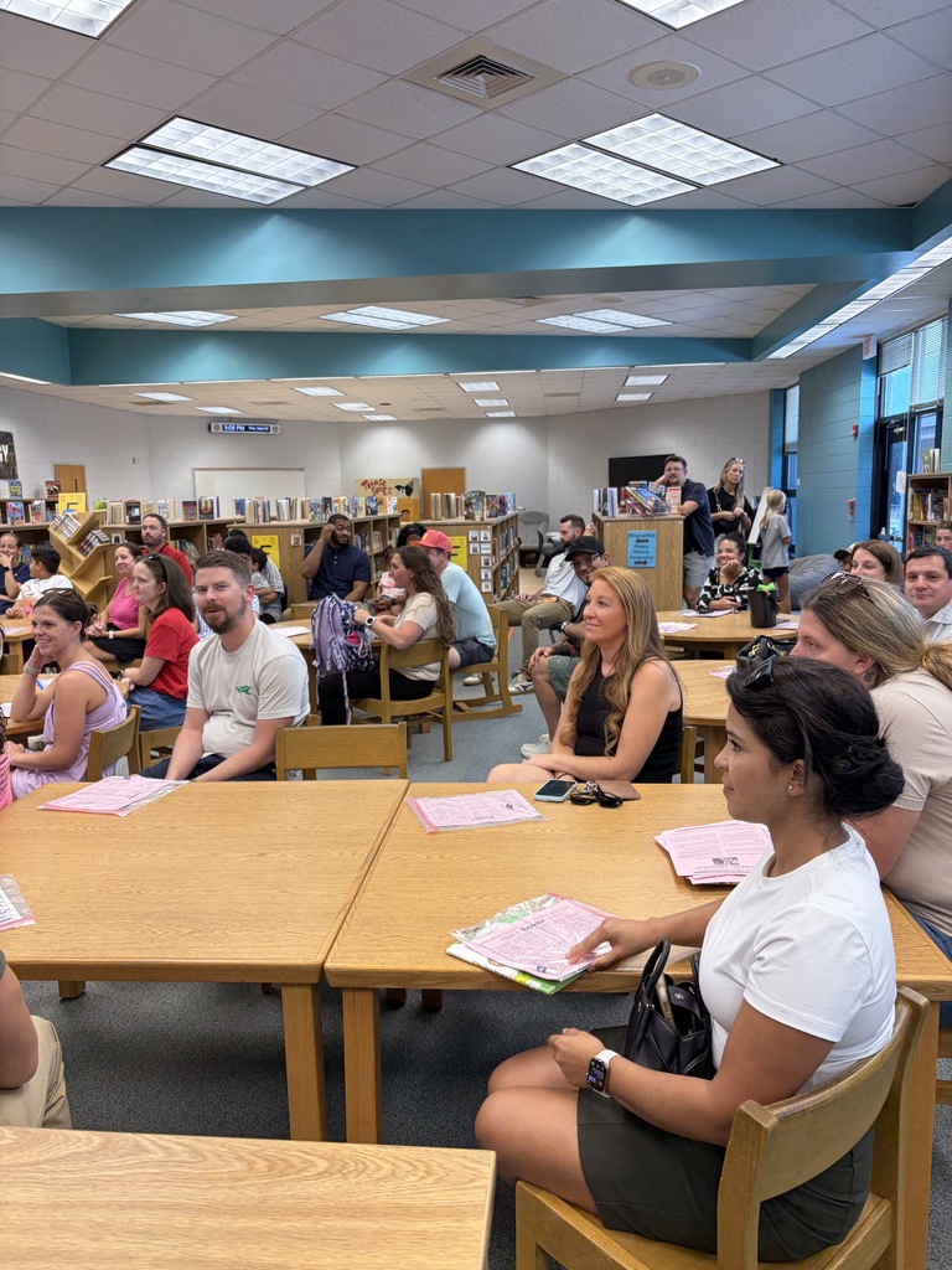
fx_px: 953
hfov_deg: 53.1
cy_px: 635
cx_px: 476
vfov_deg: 67.3
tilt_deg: -6.3
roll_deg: +1.8
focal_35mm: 26
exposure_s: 1/120
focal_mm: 5.96
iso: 125
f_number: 1.6
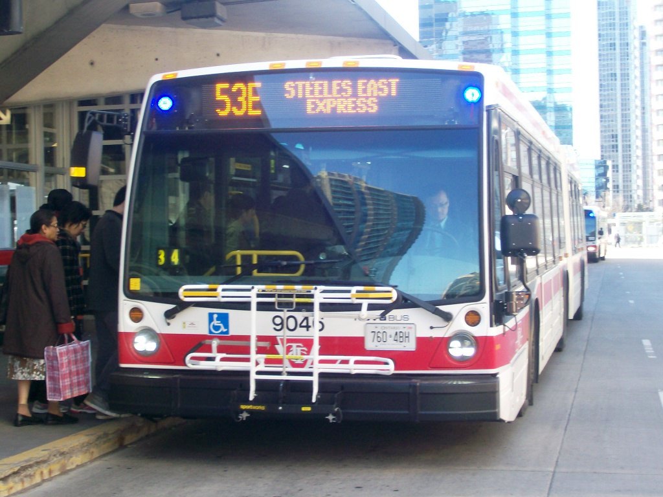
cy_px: 248
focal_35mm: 70
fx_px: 1341
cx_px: 332
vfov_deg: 21.0
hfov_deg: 27.8
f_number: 3.8
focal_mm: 11.6
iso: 83
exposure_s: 1/72.4
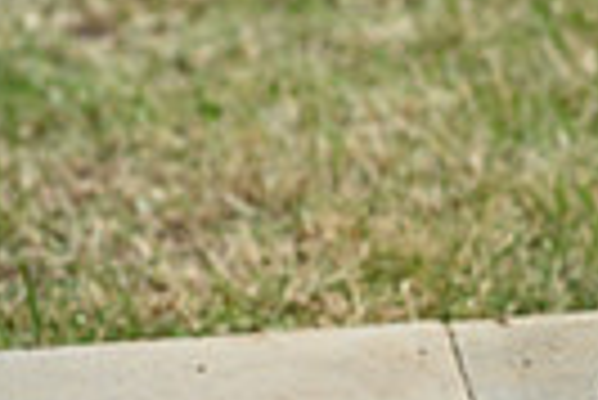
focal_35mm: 590
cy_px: -52
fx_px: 9811
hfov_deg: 3.5
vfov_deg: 2.3
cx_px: 1205
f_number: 4.5
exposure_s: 1/1000
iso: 140
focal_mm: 135
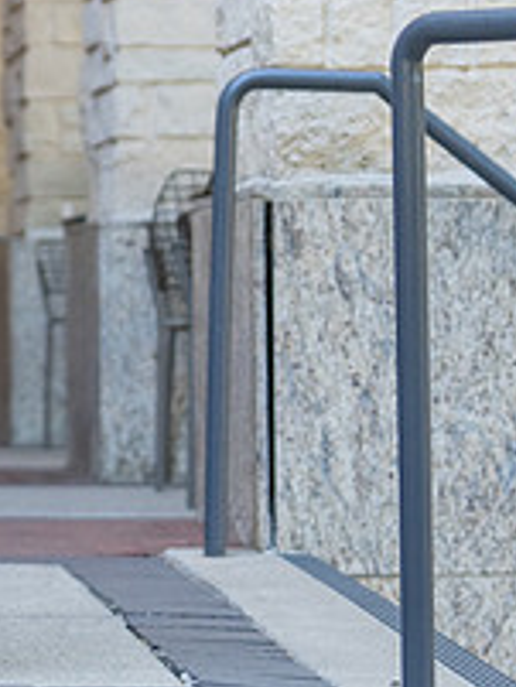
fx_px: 4288
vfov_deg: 9.1
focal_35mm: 216
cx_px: -313
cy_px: 34
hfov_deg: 6.8
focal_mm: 70
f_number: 2.8
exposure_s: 1/320
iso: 1000
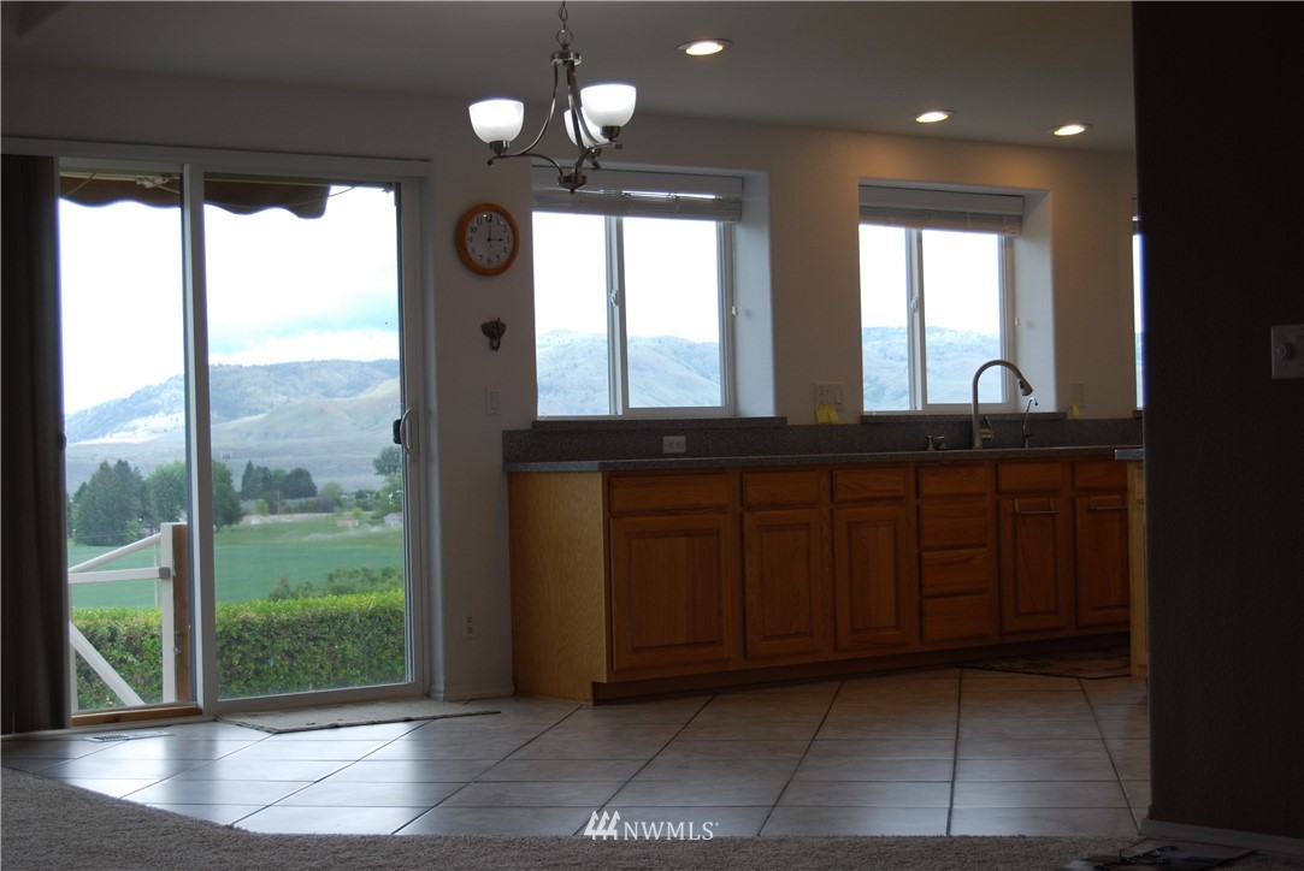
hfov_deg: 31.9
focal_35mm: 63
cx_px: 652
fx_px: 2284
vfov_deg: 21.6
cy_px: 436
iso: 200
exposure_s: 1/125
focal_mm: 42
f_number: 5.3
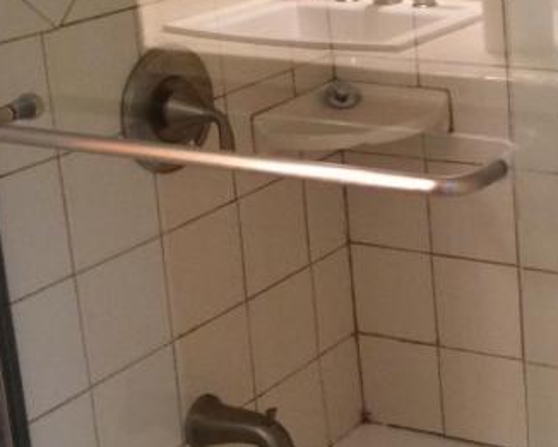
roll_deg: +0.5
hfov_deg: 20.8
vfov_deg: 17.2
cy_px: 125
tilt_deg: -18.0
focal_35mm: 89
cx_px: 556
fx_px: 1470
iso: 160
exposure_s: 1/30
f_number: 2.2
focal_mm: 4.15
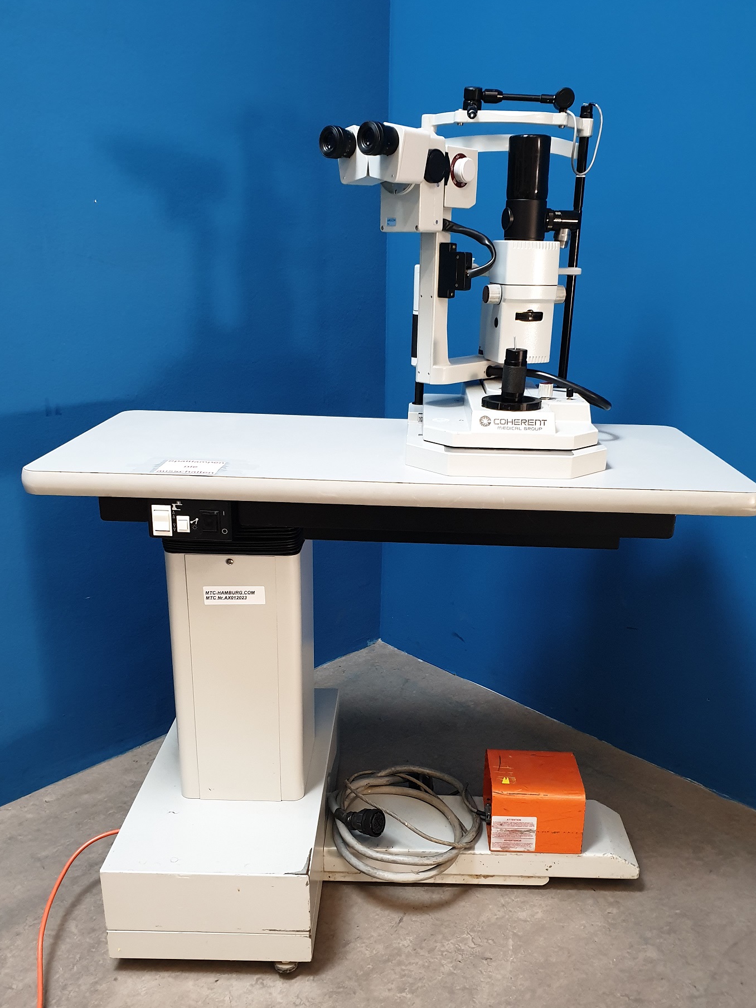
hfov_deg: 48.2
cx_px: 390
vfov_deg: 61.5
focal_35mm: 29
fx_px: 844
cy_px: 555
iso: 320
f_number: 2.4
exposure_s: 1/33
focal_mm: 4.3
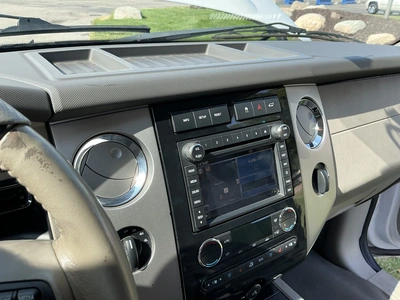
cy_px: 150
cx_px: 200
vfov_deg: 49.7
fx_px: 324
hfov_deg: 63.4
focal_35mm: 28
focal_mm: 3
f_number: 1.8
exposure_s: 1/248
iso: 25
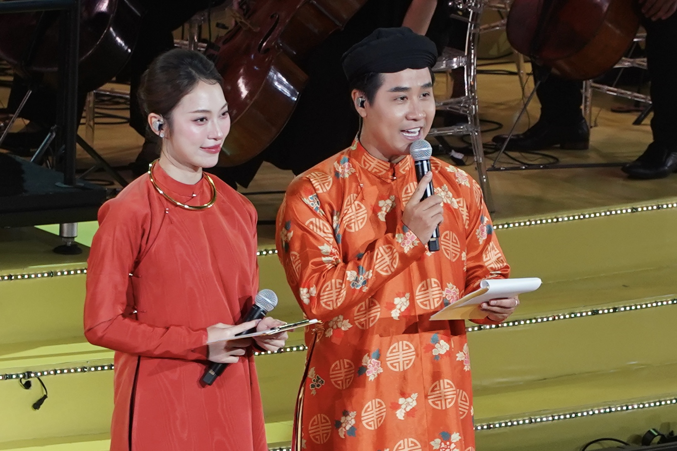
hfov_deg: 13.1
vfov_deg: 8.7
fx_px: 2953
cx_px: 338
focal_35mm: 157
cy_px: 226
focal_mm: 105
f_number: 4
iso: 1000
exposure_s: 1/320
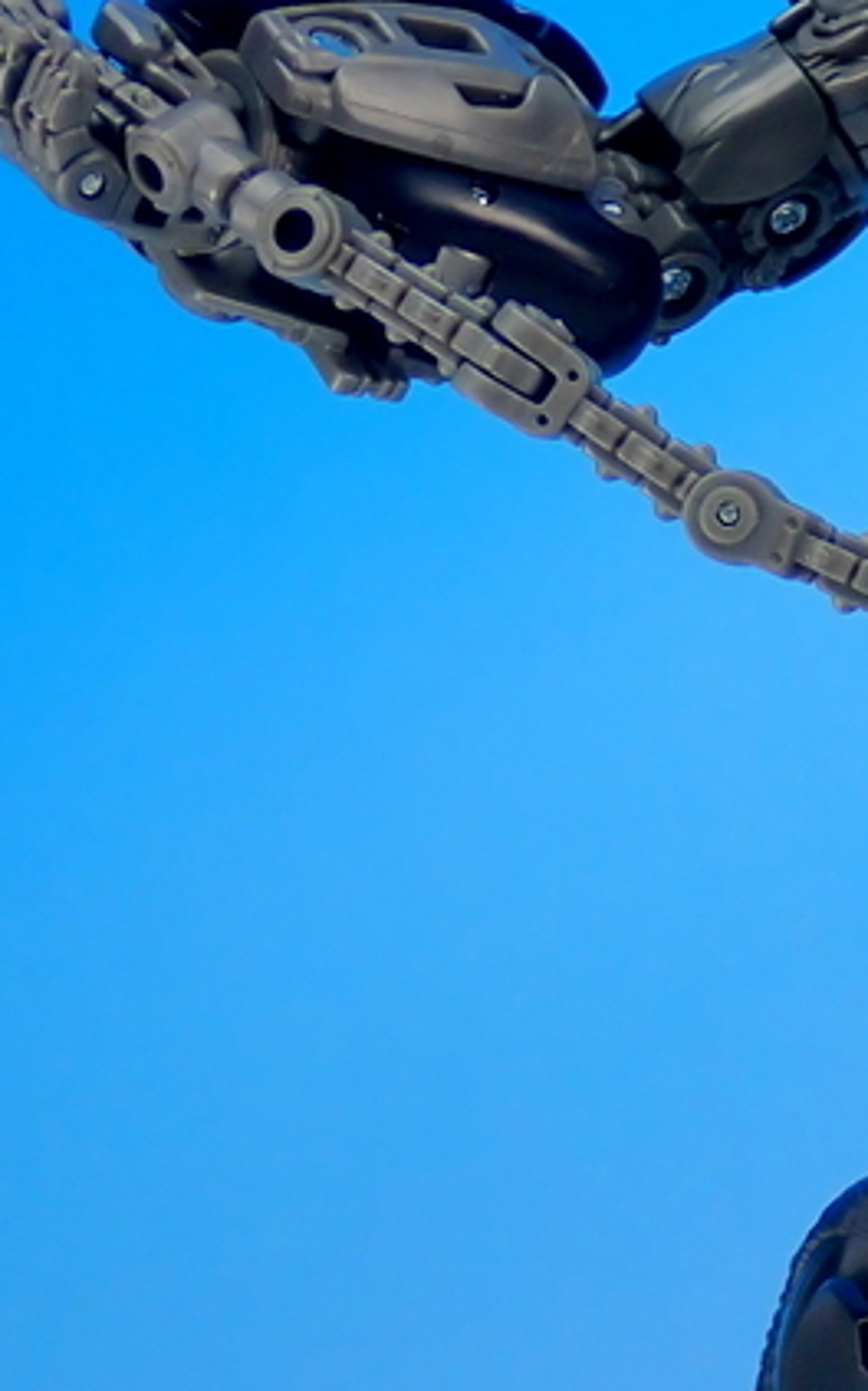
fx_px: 5645
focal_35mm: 149
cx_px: 1430
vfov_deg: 14.0
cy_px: 457
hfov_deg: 8.5
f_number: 3.5
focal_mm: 10.35
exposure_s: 1/25
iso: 100
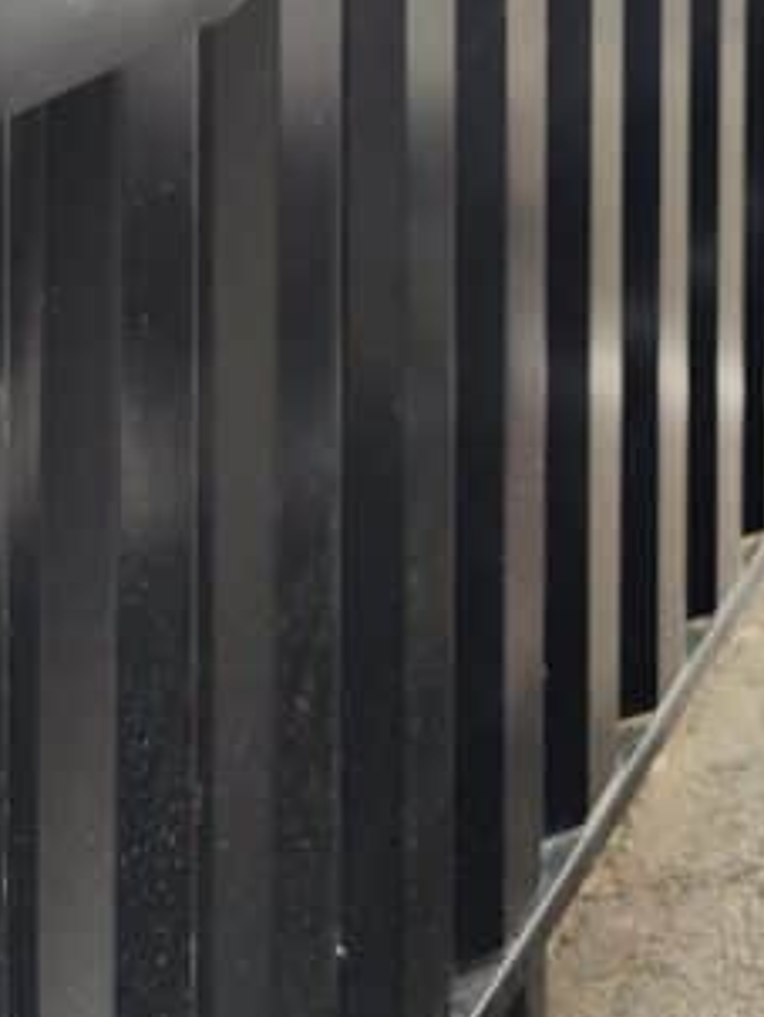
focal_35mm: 78
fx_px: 2292
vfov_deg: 20.9
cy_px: -549
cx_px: 475
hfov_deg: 18.9
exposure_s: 1/1270
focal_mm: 6.06
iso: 50
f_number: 1.8
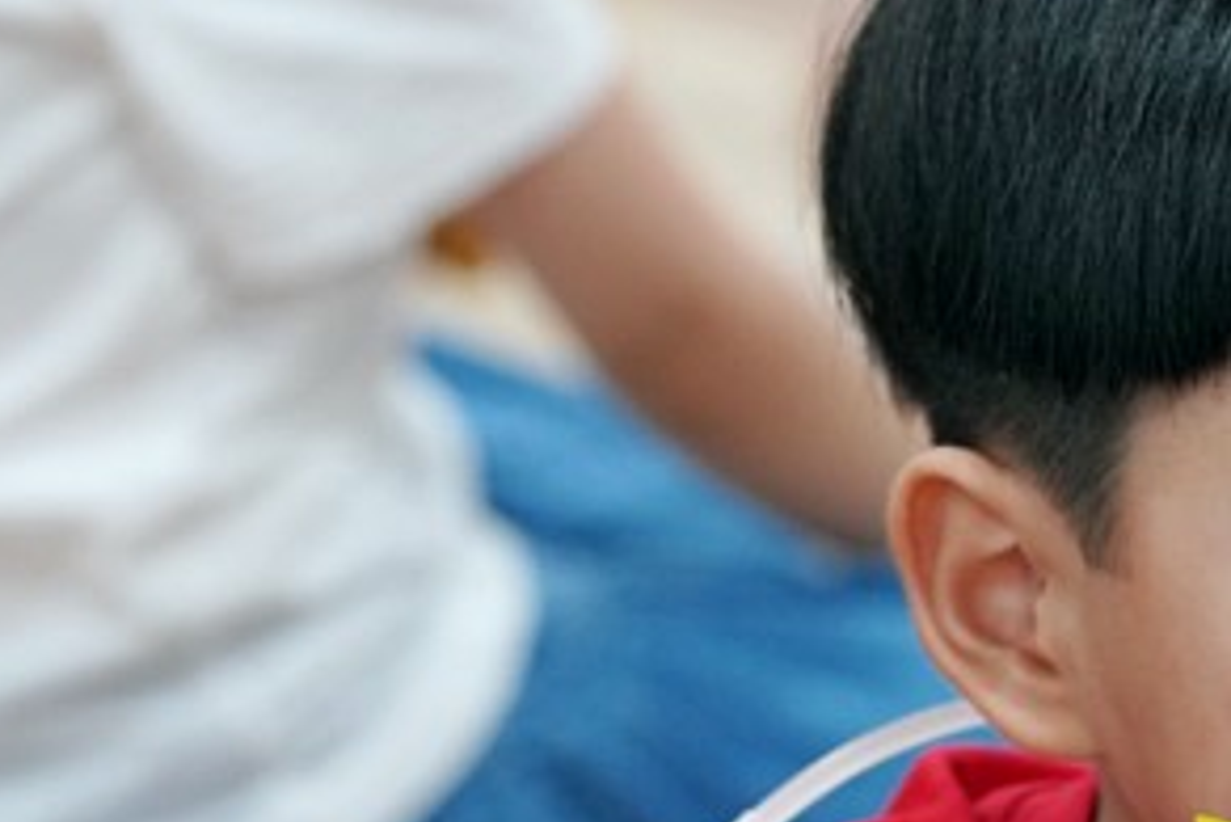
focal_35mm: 373
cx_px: 1720
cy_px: 991
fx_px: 12760
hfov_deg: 5.5
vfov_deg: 3.7
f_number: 4
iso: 2500
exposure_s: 1/160
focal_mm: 121
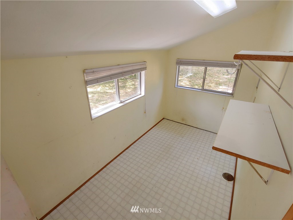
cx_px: 146
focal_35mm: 16
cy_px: 110
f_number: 1.9
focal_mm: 2.18
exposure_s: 1/120
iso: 50
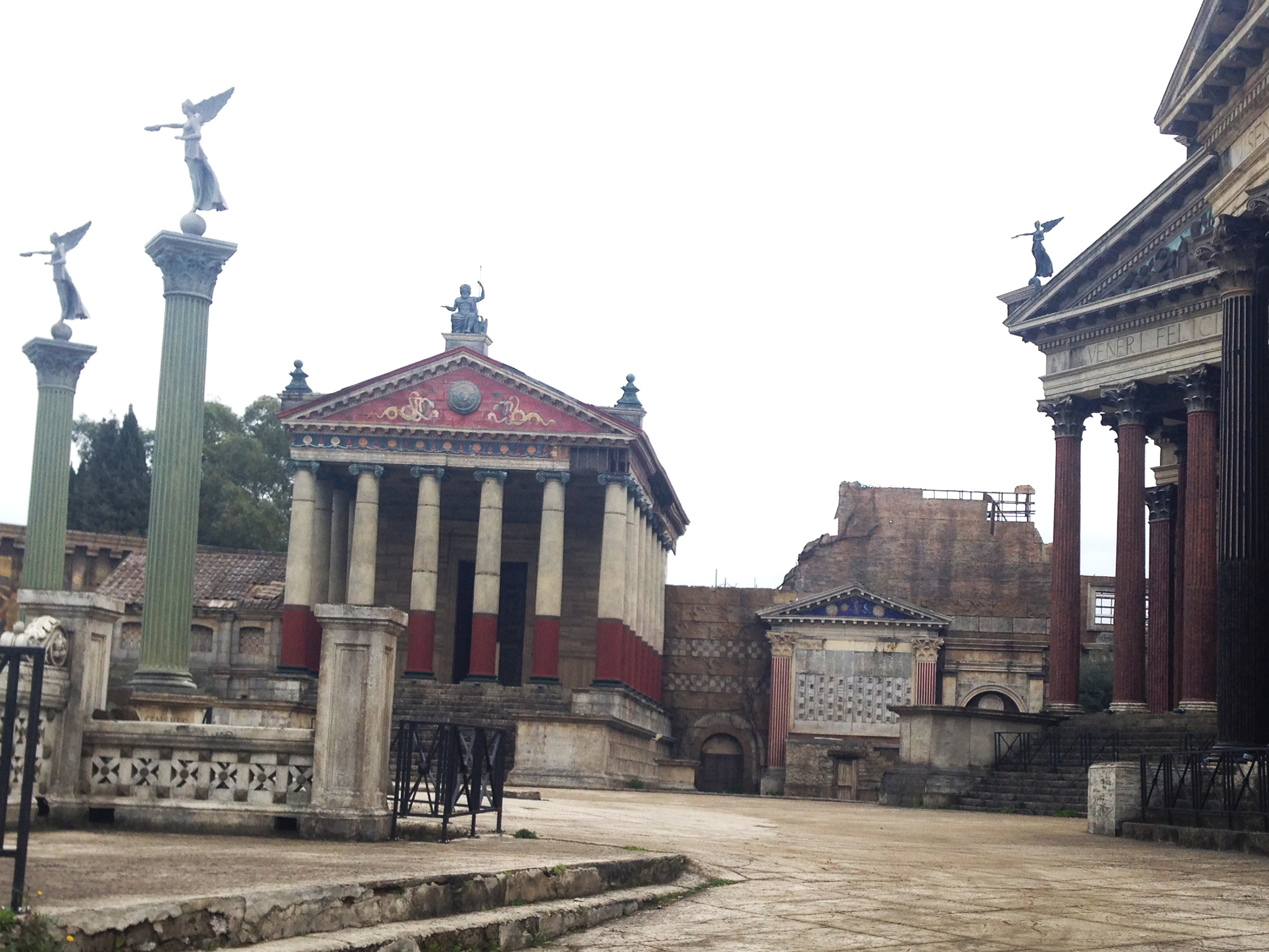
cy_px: 600
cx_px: 778
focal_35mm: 50
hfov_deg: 38.0
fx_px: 1833
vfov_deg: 29.0
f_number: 2.4
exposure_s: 1/616
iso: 50
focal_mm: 4.12
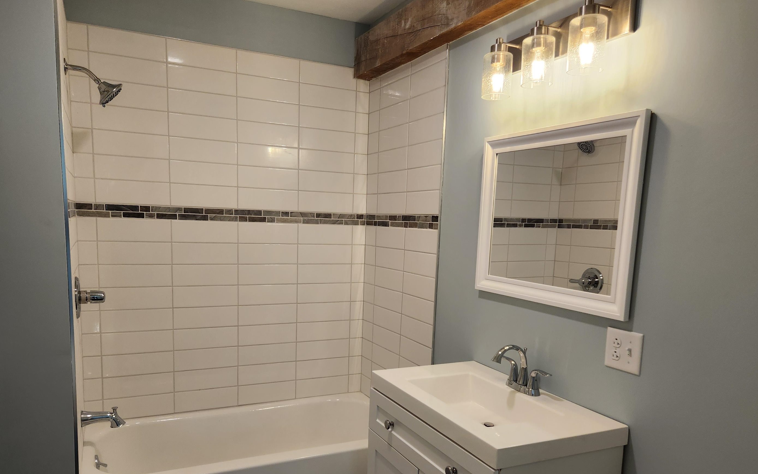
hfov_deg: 68.4
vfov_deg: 45.6
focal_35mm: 27
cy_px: 301
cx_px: 367
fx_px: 558
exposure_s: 1/180
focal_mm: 5.4
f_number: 1.8
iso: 160
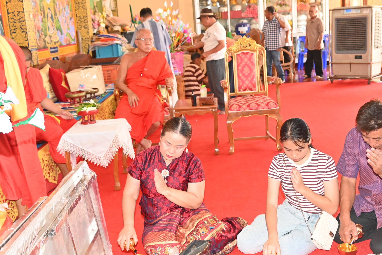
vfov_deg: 29.8
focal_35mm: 45
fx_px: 477
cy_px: 128
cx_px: 191
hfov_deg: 43.6
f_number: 4.5
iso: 3200
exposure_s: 1/160
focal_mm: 30.5
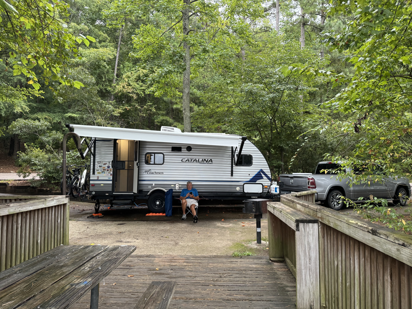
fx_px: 286
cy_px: 154
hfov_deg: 71.6
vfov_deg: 56.8
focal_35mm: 24
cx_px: 206
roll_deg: +1.7
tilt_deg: +3.9
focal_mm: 6.76
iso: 250
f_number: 1.78
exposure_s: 1/60
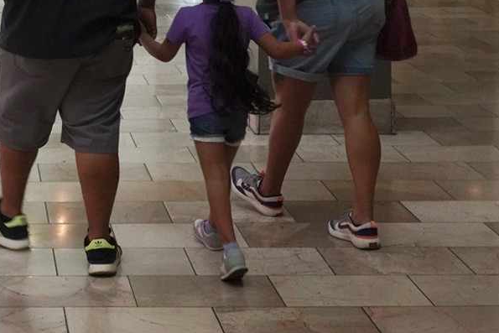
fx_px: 1539
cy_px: -174
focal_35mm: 111
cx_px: -52
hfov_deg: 17.8
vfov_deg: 11.8
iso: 3200
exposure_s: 1/100
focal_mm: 33
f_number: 18
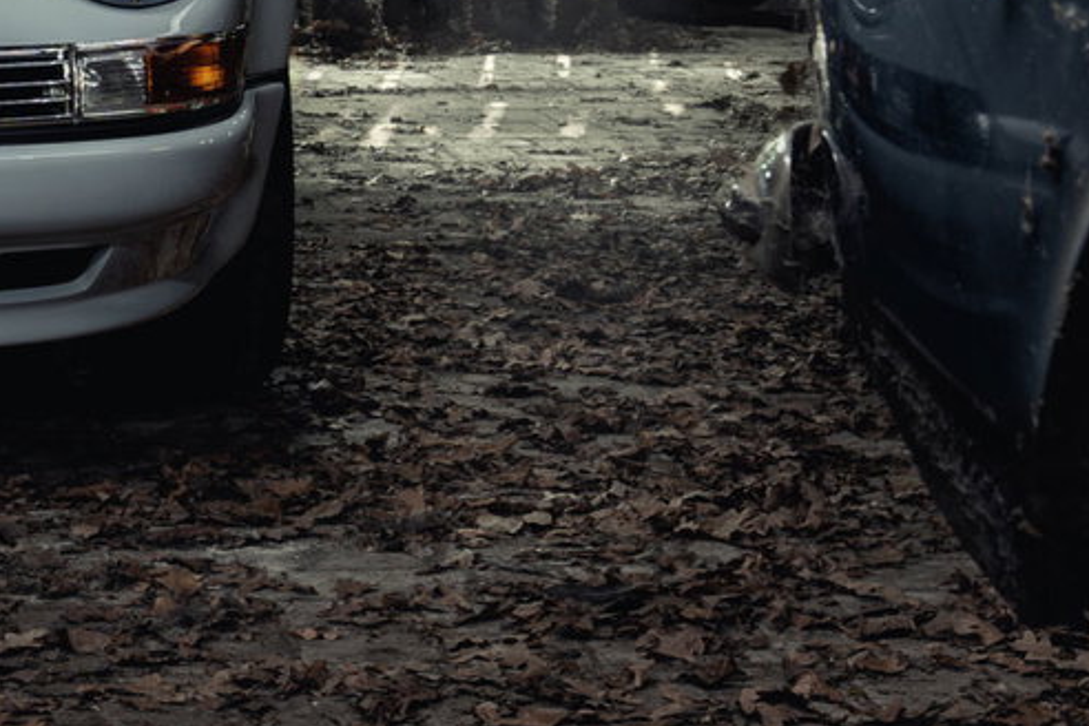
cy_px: -263
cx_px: 184
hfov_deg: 15.9
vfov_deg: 10.4
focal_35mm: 128
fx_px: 3872
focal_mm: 35
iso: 50
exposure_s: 4
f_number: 7.1
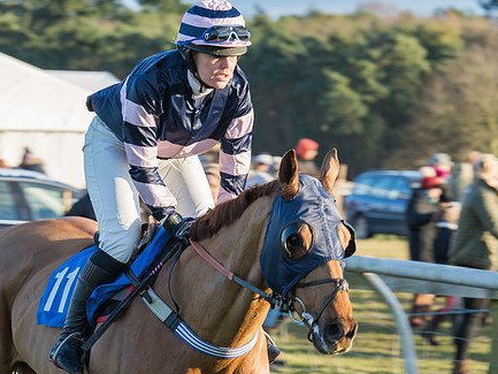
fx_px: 4475
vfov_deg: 4.8
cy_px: 235
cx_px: 212
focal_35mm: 311
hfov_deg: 6.4
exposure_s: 1/200
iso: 200
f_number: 5.6
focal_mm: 129
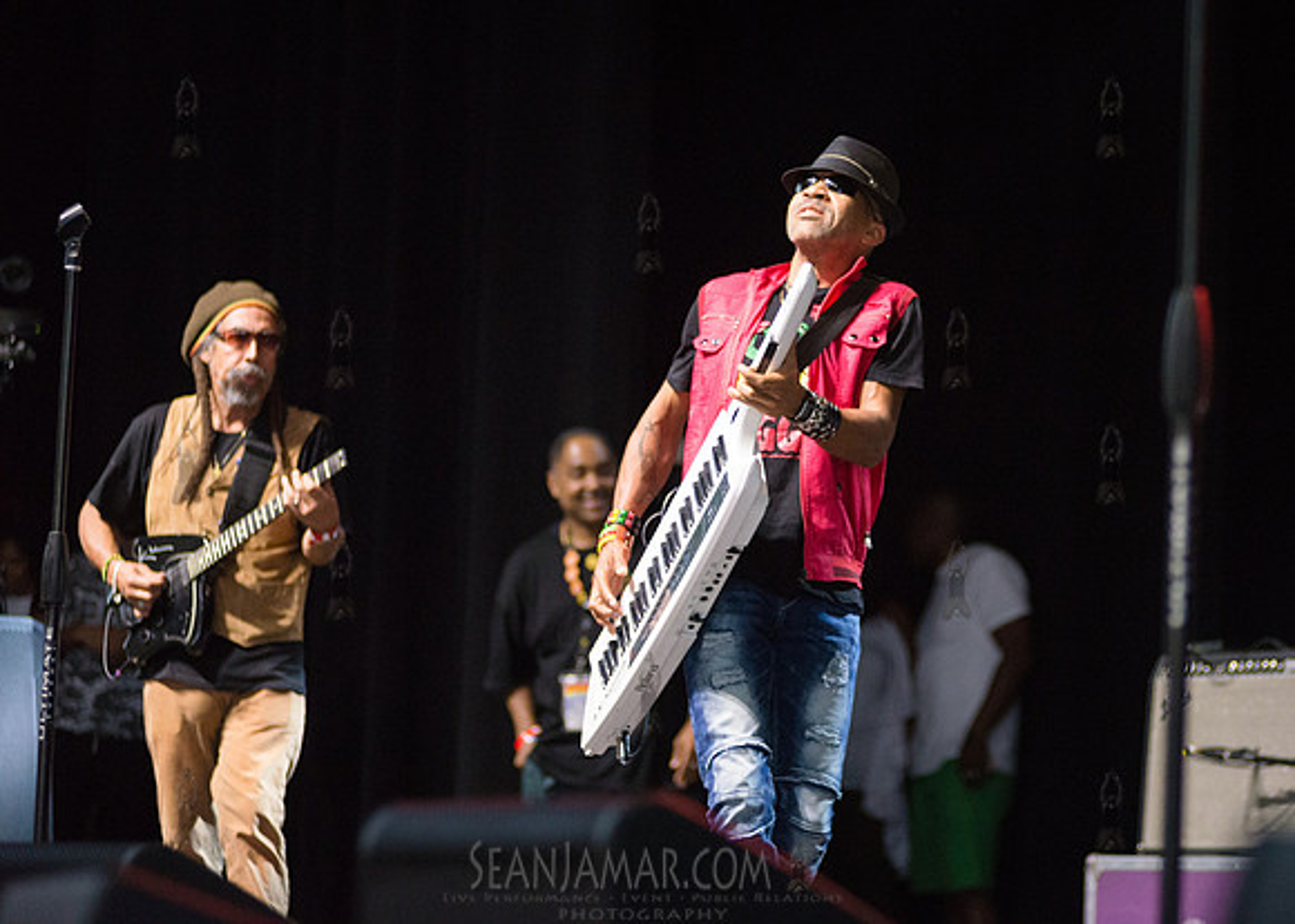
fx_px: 5753
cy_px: 412
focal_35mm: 156
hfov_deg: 12.8
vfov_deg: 9.2
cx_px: 767
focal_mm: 135
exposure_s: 1/320
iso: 4000
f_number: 2.8
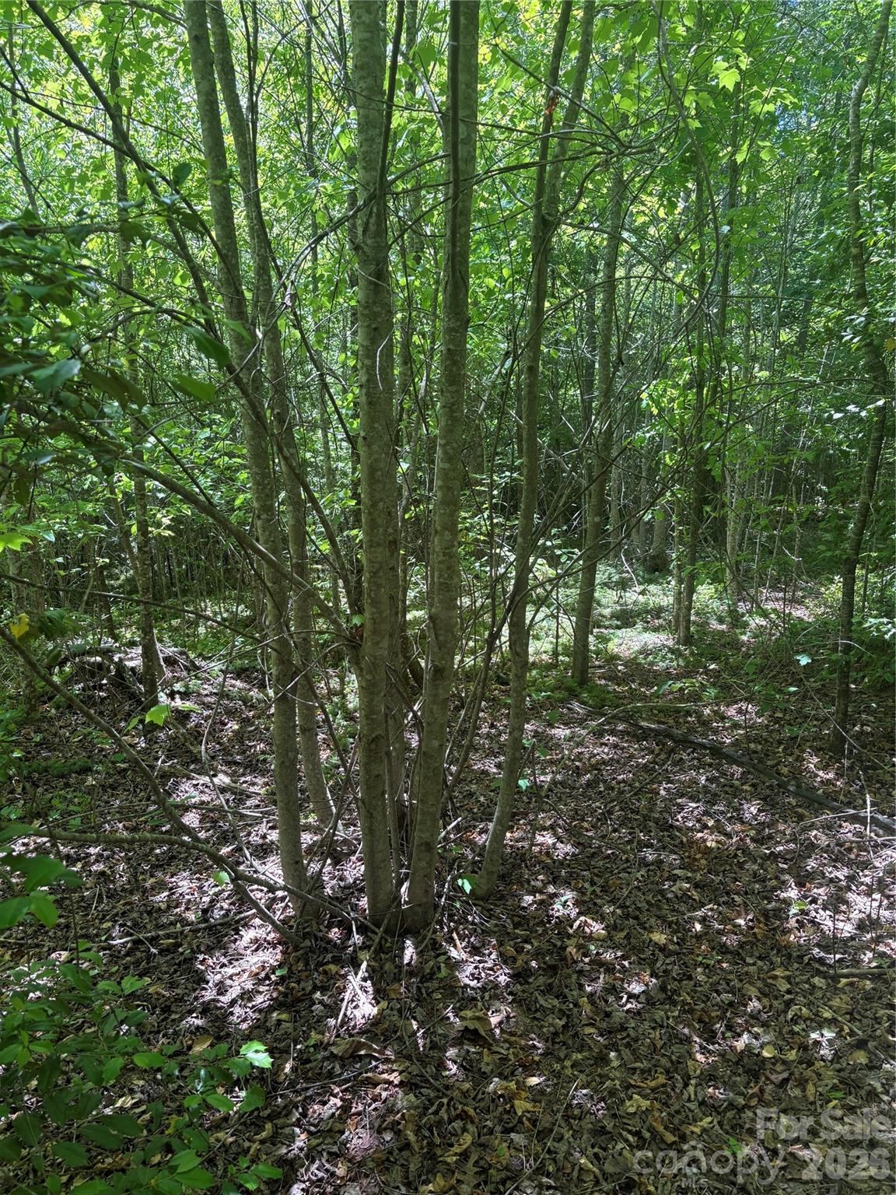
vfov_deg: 67.3
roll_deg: -2.6
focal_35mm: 26
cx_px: 448
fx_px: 897
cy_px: 598
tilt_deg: -10.5
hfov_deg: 53.1
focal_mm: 5.96
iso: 40
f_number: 1.6
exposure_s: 1/128
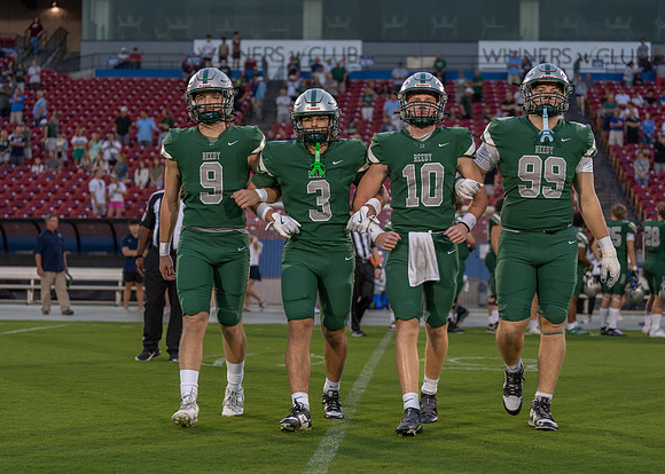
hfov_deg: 27.0
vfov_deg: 19.4
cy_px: 237
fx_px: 1385
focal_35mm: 73
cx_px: 332
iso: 500
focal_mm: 70
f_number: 2.8
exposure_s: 1/400
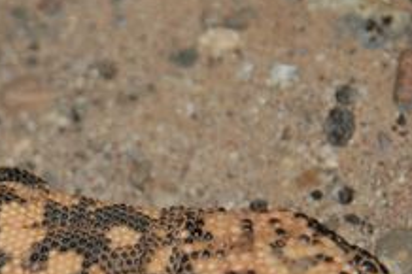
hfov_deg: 6.6
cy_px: 300
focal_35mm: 308
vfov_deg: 4.4
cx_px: -86
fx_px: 3522
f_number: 4.5
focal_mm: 70
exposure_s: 1/60
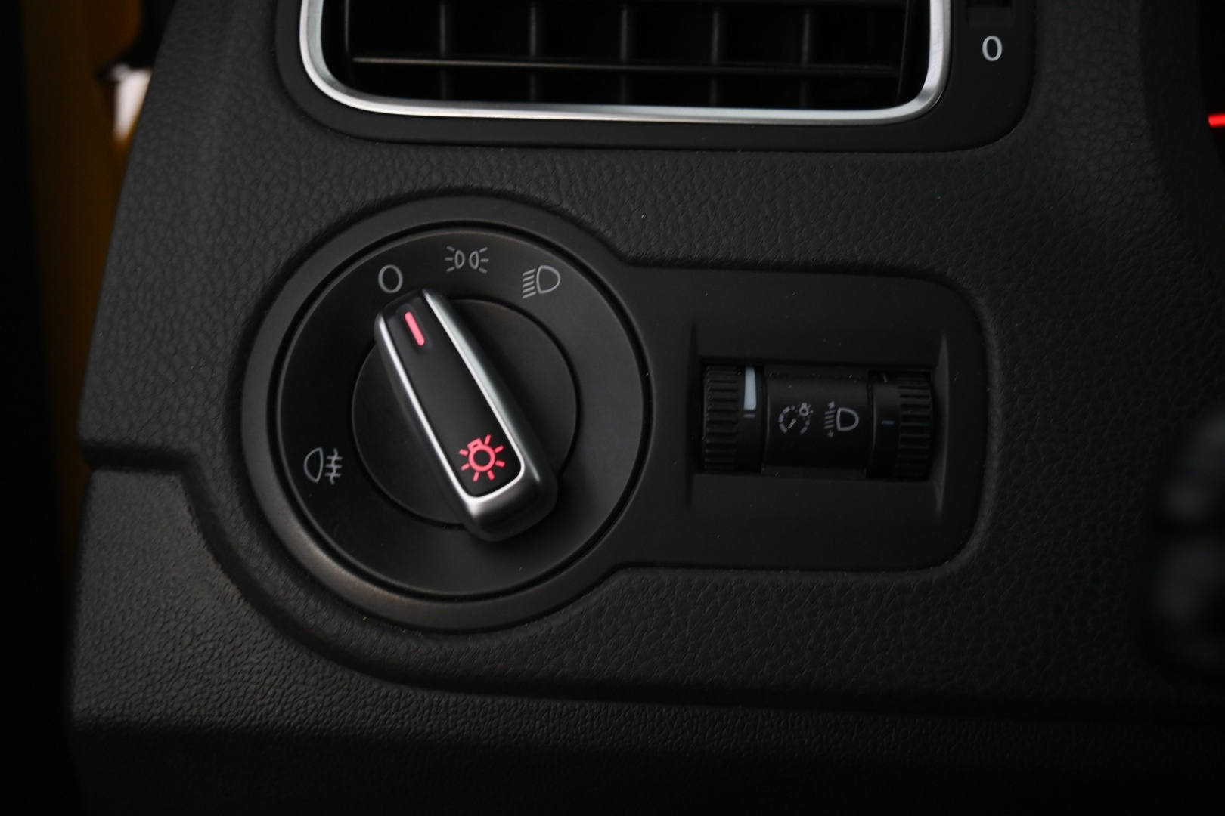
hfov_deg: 52.2
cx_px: 612
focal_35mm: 37
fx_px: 1250
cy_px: 408
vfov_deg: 36.2
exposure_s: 1/40
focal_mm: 24.5
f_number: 4.2
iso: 1250
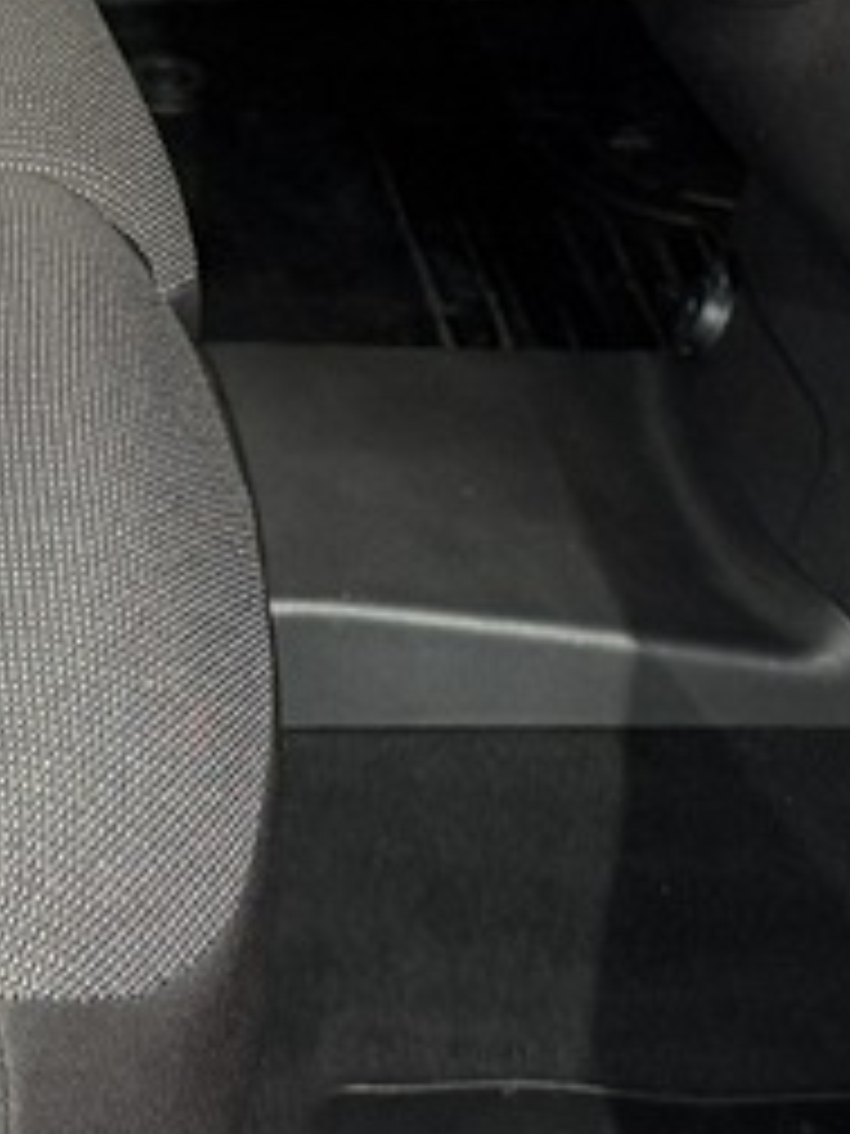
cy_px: -518
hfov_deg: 10.7
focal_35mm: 137
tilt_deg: -16.4
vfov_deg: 13.6
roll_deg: +0.1
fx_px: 4485
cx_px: -22
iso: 320
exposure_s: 1/47
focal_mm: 6.76
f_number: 1.78
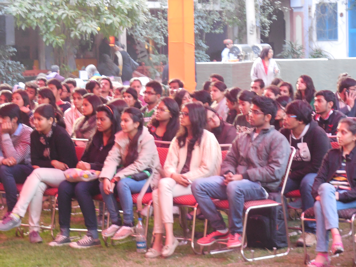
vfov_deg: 11.8
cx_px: 178
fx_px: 1296
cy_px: 134
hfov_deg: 15.6
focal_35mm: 126
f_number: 5
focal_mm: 22.4
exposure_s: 1/25
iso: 800
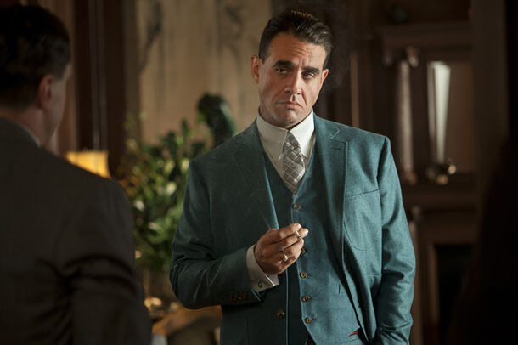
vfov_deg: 13.0
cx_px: 259
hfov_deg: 19.5
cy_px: 172
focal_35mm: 105
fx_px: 1510
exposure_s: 1/125
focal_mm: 105
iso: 800
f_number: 2.8
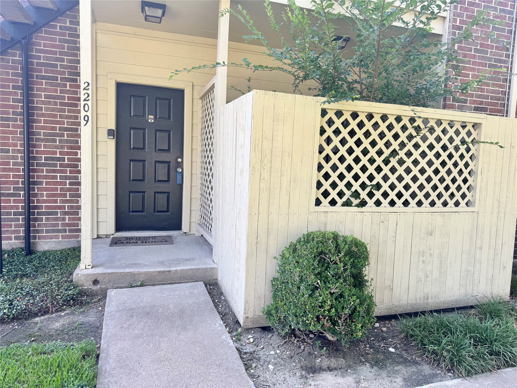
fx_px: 358
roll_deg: -2.5
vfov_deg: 56.8
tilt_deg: -5.5
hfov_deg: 71.6
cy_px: 194
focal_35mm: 24
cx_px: 258
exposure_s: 1/270
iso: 64
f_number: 1.78
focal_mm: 6.76
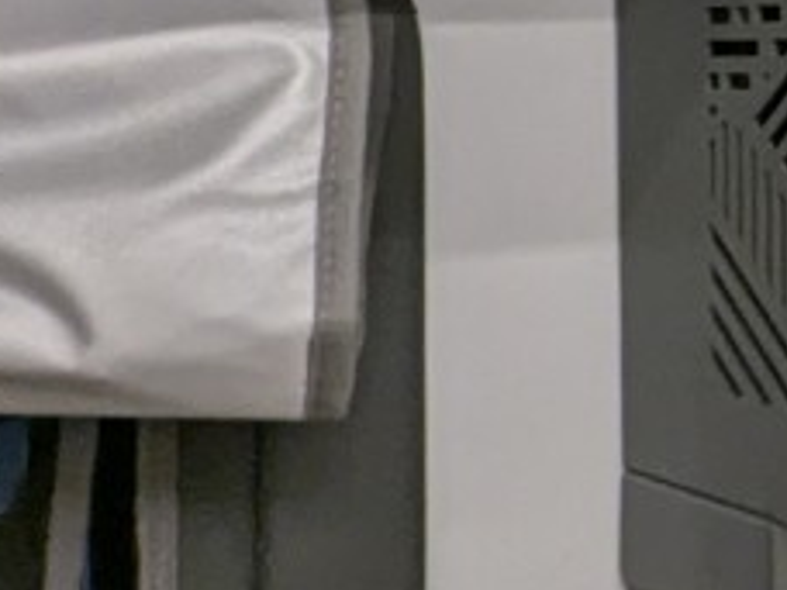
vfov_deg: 14.7
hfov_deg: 14.3
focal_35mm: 98
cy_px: -79
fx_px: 2228
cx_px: 1831
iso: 116
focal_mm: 2.35
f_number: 2.2
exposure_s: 1/129
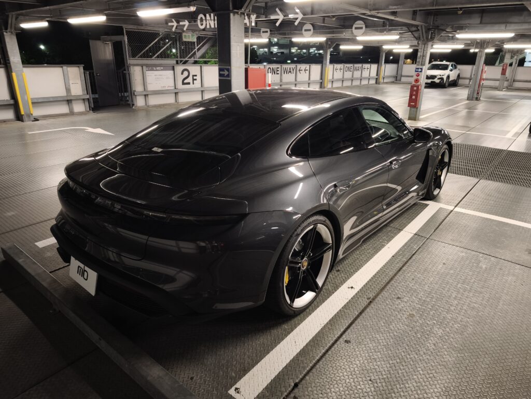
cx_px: 266
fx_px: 353
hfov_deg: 73.9
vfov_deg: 58.9
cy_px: 200
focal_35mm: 23
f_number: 1.6
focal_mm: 6.57
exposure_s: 1/50
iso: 400
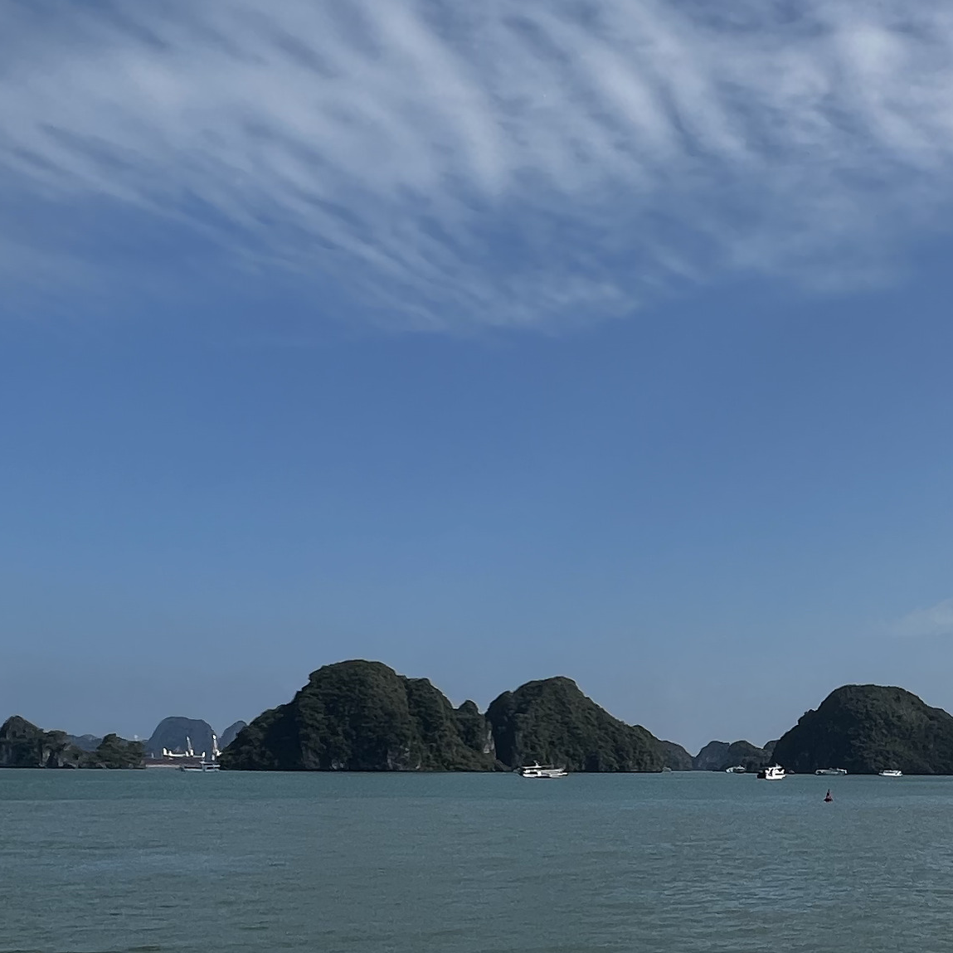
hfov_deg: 37.7
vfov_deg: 40.5
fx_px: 1246
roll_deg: +0.2
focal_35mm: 40
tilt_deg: +2.5
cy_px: 731
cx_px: 938
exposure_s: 1/3125
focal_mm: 1.57
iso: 32
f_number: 1.8
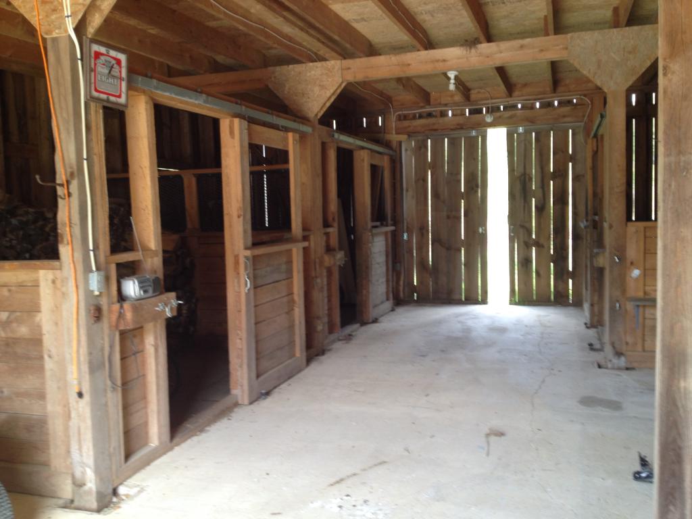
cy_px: 260
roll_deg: +2.0
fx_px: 700
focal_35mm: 35
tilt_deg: -7.9
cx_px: 346
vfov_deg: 40.7
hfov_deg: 52.6
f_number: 2.4
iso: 50
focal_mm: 4.28
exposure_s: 1/24
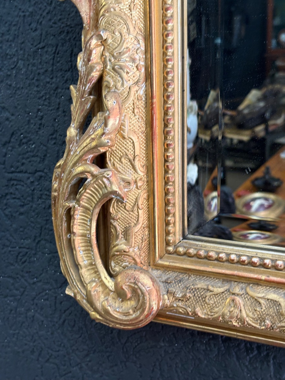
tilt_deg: -12.1
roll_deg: +1.4
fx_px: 571
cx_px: 142
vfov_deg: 36.8
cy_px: 190
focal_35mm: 52
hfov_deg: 28.0
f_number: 1.6
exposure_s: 1/50
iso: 125
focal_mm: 5.96
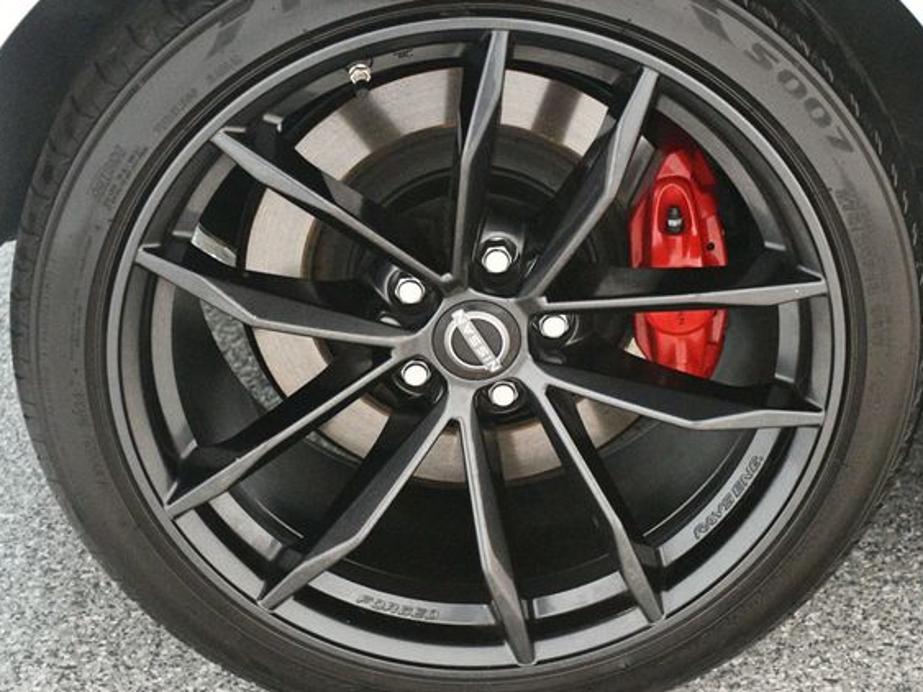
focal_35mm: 82
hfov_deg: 23.8
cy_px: 346
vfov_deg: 18.0
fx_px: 2186
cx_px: 518
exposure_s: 1/60
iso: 10000
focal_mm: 50
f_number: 4.8
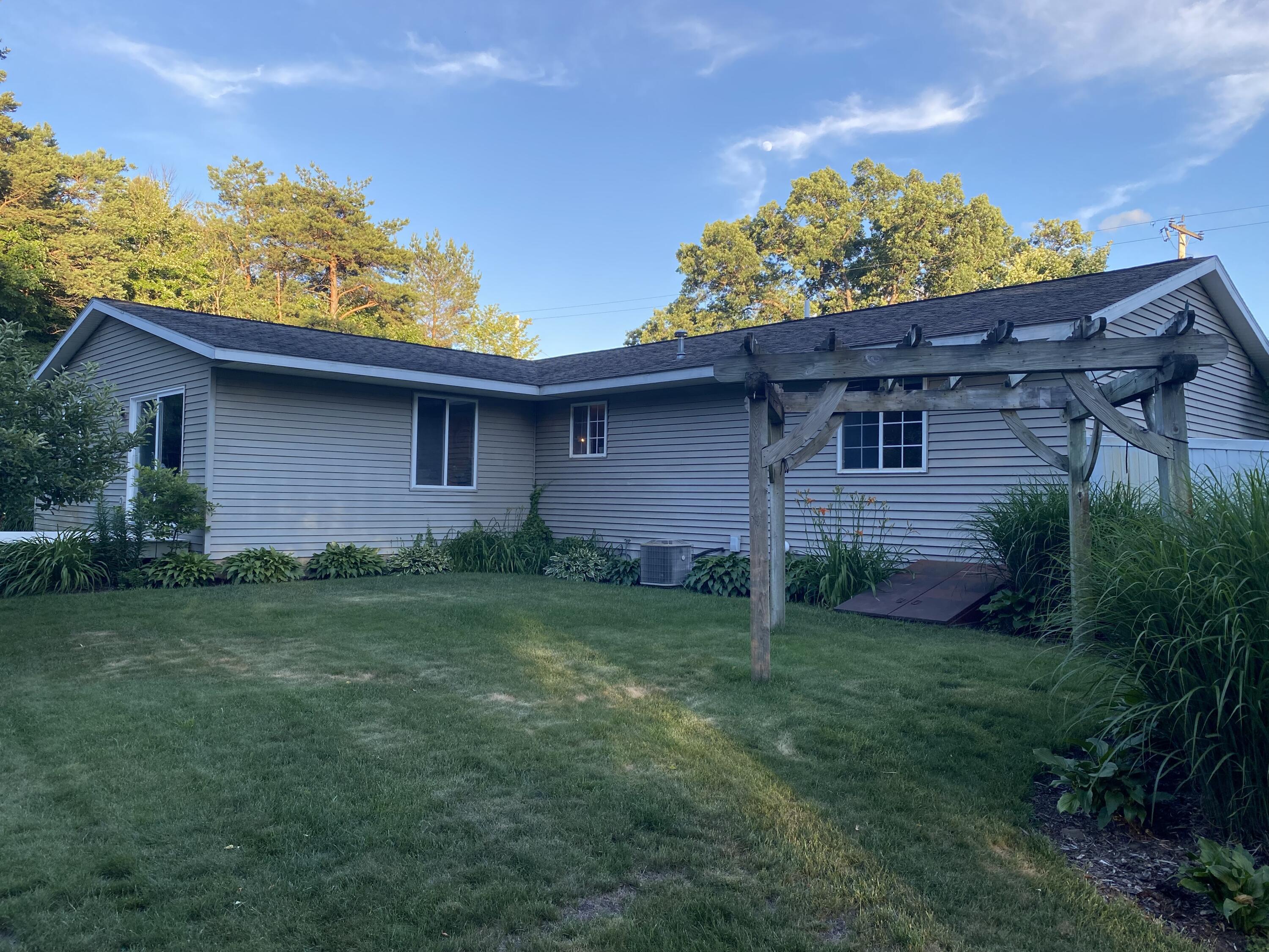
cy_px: 476
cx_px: 634
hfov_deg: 67.3
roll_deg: -0.7
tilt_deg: +2.2
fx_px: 953
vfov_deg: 53.1
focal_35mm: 26
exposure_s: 1/463
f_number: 1.8
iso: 32
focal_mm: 4.25
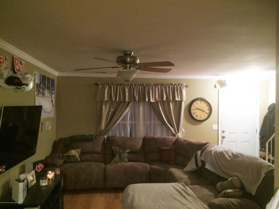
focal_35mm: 29
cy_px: 104
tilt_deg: +1.9
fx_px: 234
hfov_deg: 61.7
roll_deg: -1.3
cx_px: 140
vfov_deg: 48.2
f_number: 2.2
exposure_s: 1/17
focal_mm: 4.15
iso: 320
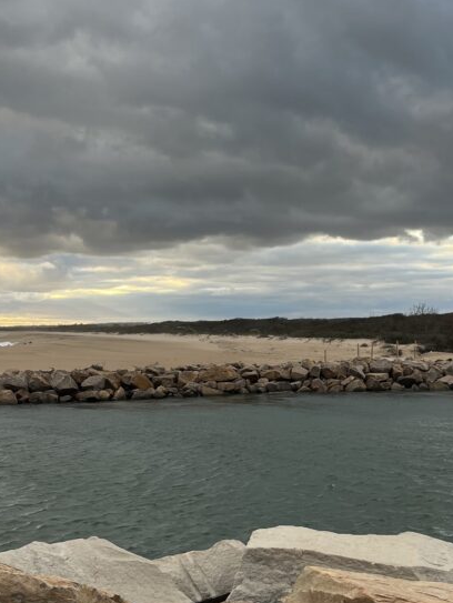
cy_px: 299
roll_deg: +1.3
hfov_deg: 29.7
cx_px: 261
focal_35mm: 49
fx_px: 854
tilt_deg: +1.4
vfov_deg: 38.9
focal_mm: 5.1
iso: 50
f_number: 1.6
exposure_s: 1/324
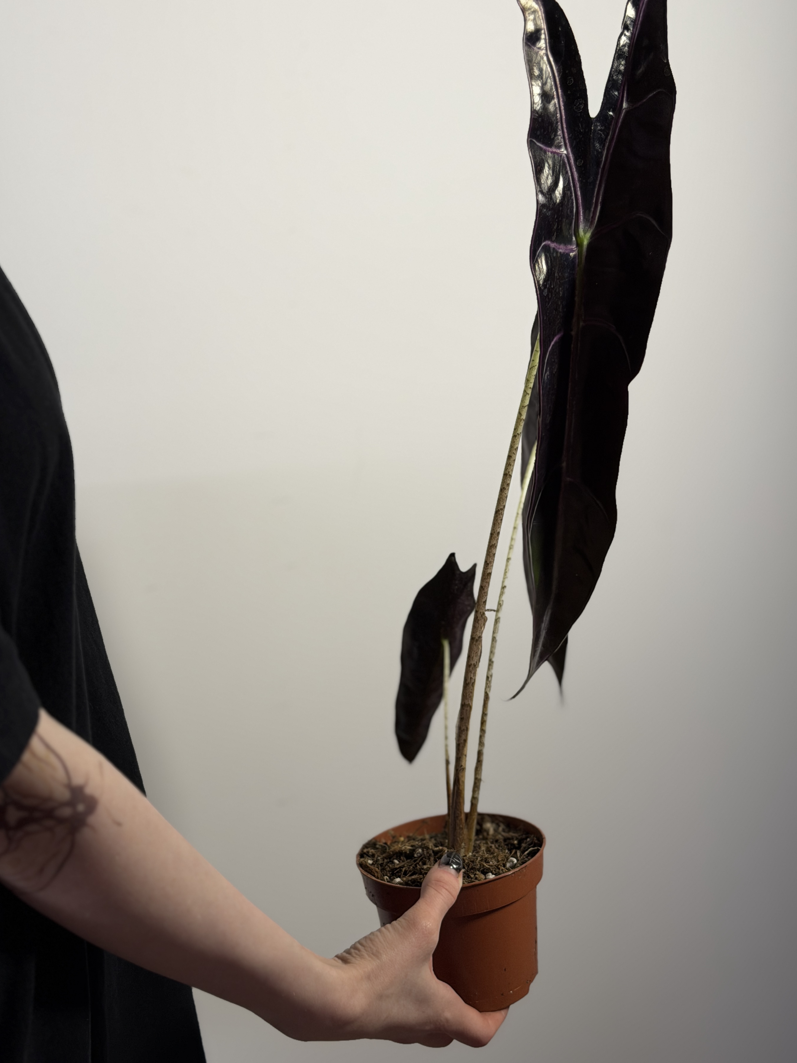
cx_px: 423
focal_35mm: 54
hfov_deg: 27.0
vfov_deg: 35.5
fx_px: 1658
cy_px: 525
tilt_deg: -12.7
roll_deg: -0.8
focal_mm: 6.76
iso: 50
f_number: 1.78
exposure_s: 1/121
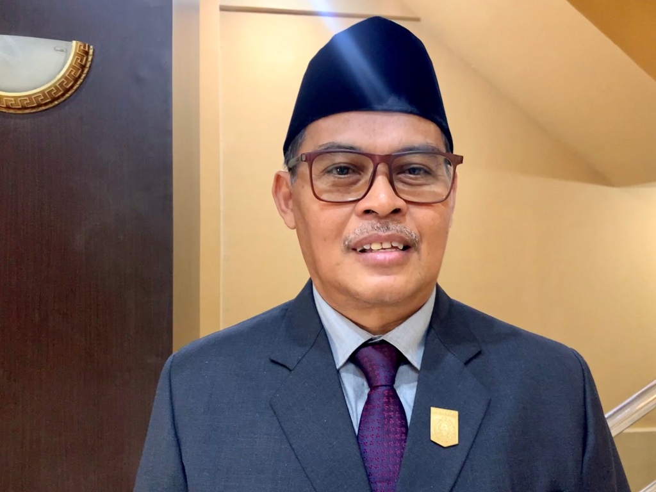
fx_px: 493
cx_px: 328
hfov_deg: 67.3
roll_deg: -0.9
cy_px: 246
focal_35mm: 26
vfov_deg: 53.1
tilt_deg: -4.6
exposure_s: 1/25
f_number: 1.8
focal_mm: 4.25
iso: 400
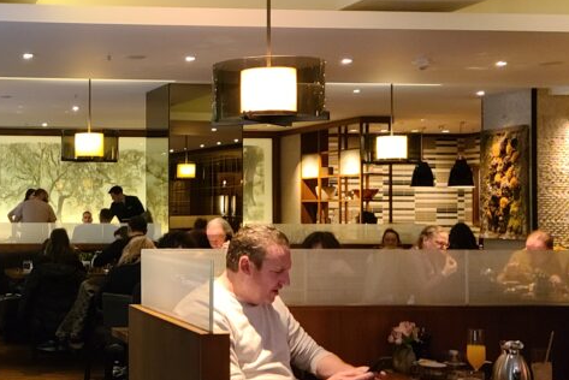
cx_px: 26
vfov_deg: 21.6
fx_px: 996
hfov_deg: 30.1
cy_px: 196
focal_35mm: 63
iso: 640
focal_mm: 5.9
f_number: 2
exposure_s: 1/40
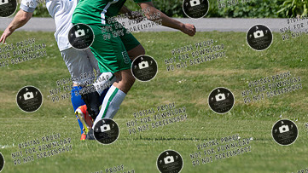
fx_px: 6892
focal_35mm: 844
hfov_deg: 2.6
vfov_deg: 1.4
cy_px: -11
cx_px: 112
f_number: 5.6
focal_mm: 330
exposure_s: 1/1600
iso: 250
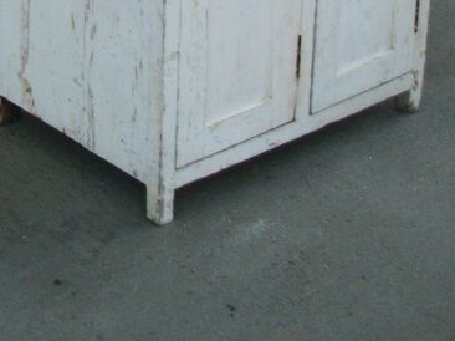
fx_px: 1471
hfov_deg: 17.1
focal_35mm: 112
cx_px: -30
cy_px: -244
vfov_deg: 12.3
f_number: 2.9
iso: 80
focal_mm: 5.7
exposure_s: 1/80
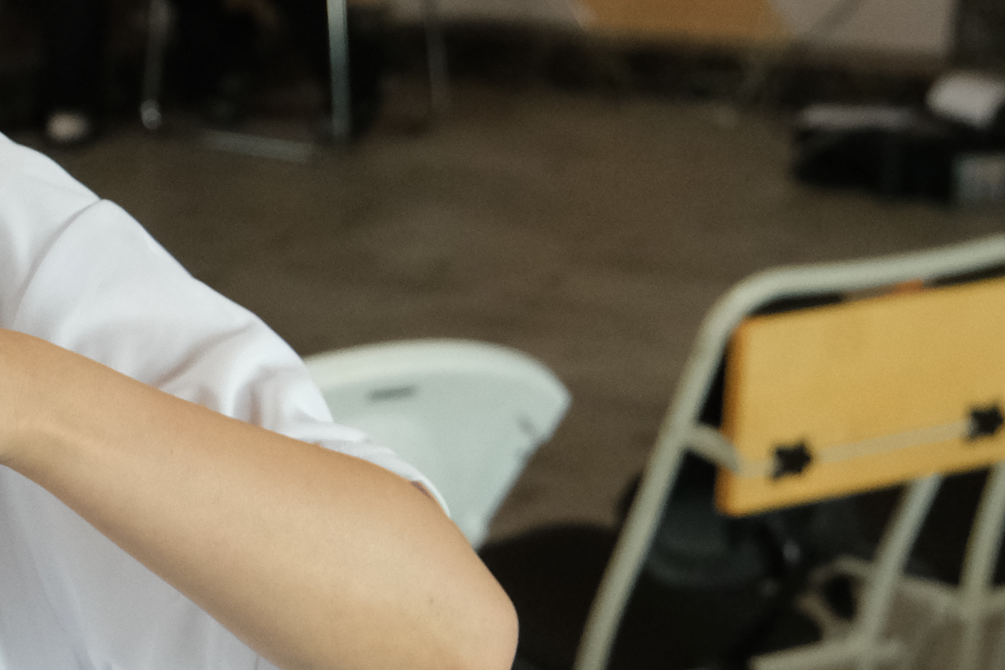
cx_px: -757
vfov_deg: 9.9
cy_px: 243
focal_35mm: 138
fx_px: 3853
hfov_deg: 13.5
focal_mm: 25.1
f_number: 3.2
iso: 2000
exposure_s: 1/250
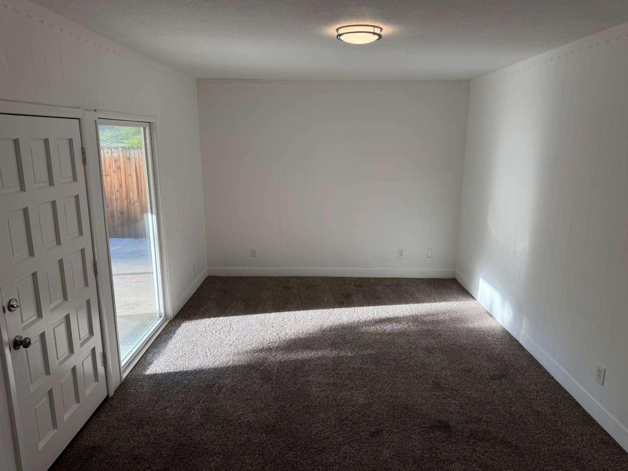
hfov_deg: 71.6
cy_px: 236
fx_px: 435
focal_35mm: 24
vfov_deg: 56.8
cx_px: 314
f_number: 1.78
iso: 80
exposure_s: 1/364
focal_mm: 6.76
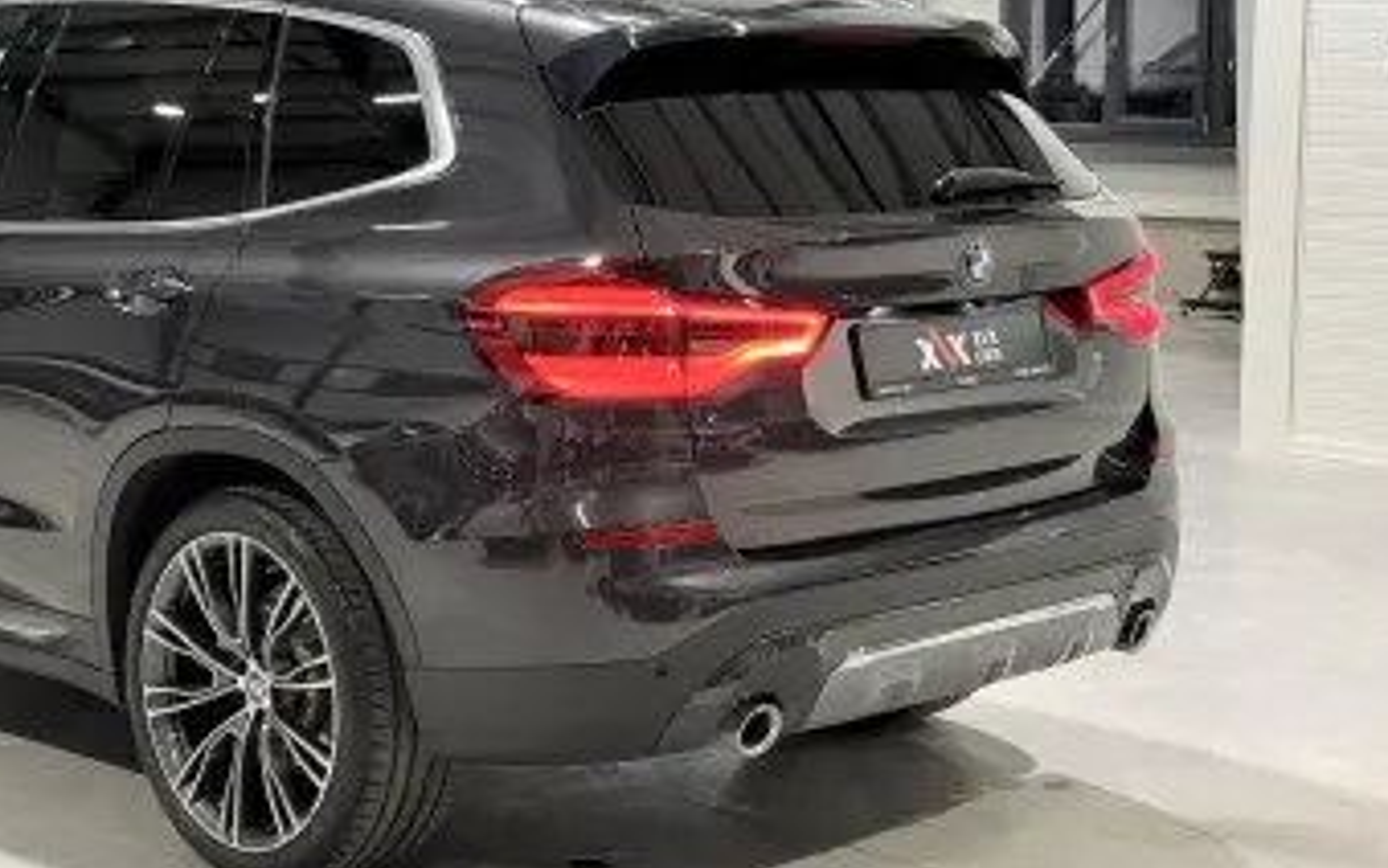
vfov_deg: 24.0
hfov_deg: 37.5
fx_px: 2043
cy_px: 414
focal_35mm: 54
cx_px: 667
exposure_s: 1/50
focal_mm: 6.76
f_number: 1.78
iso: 160
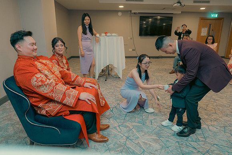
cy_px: 78
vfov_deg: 53.2
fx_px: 155
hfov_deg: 73.7
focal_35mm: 24
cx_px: 116
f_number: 3.5
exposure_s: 1/160
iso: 2500
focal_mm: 24
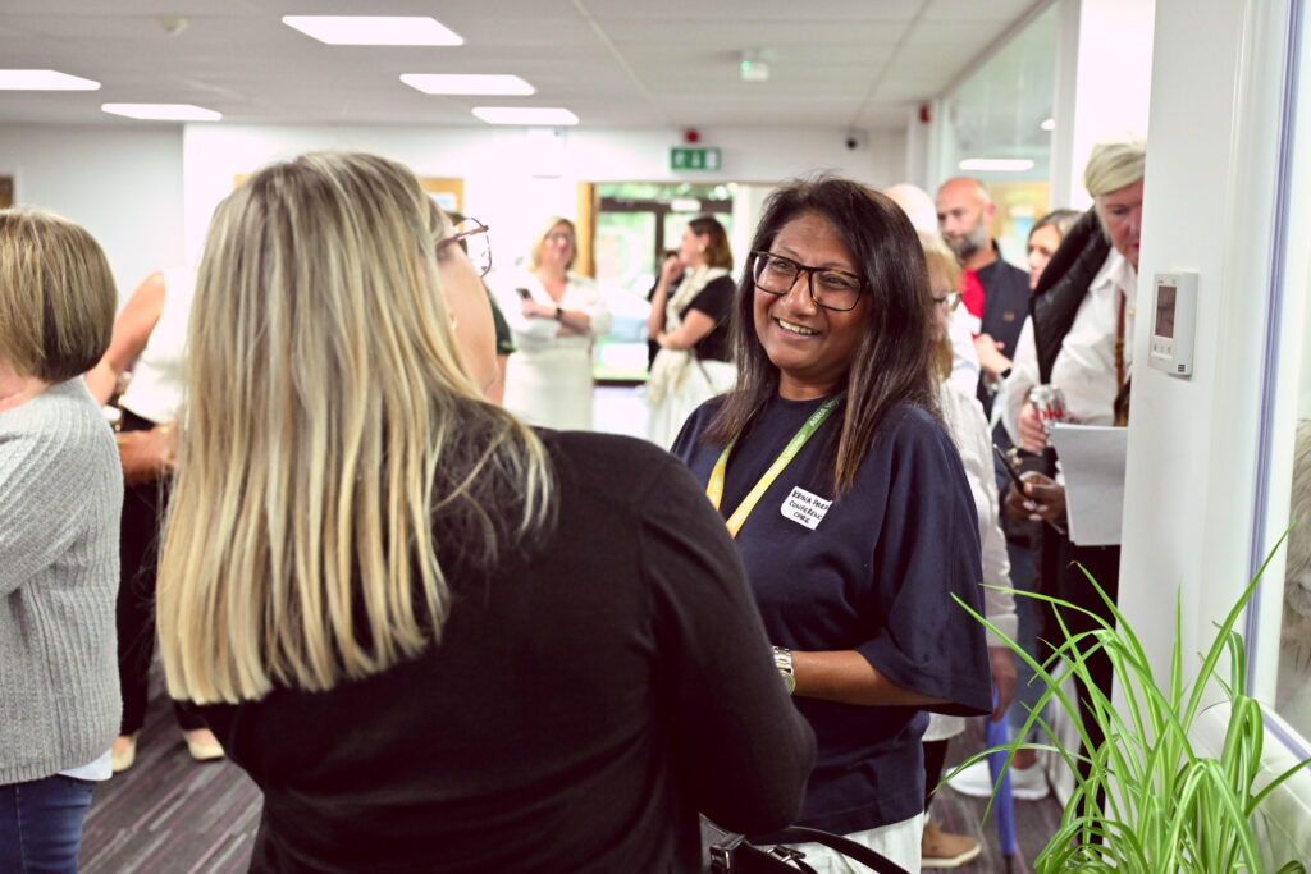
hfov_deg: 48.5
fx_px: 1457
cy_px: 437
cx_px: 656
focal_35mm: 40
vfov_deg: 33.4
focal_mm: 40
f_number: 4
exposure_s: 1/250
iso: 6400
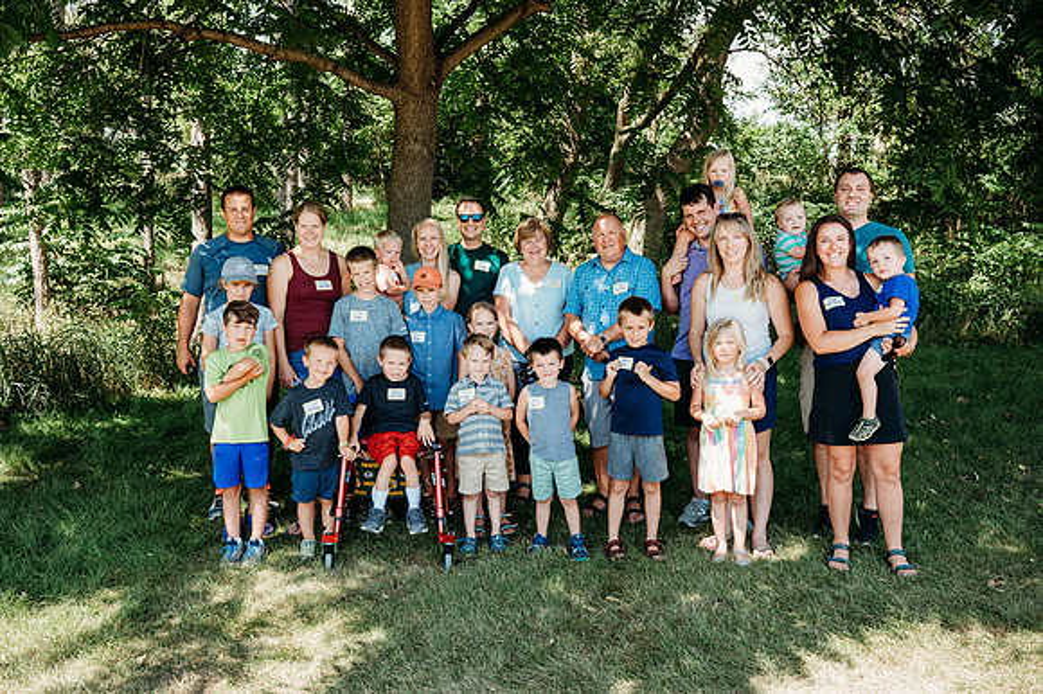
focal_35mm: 32
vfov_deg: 40.6
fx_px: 939
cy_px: 331
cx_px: 479
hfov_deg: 58.0
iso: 200
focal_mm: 29.5
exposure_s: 1/200
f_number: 4.5
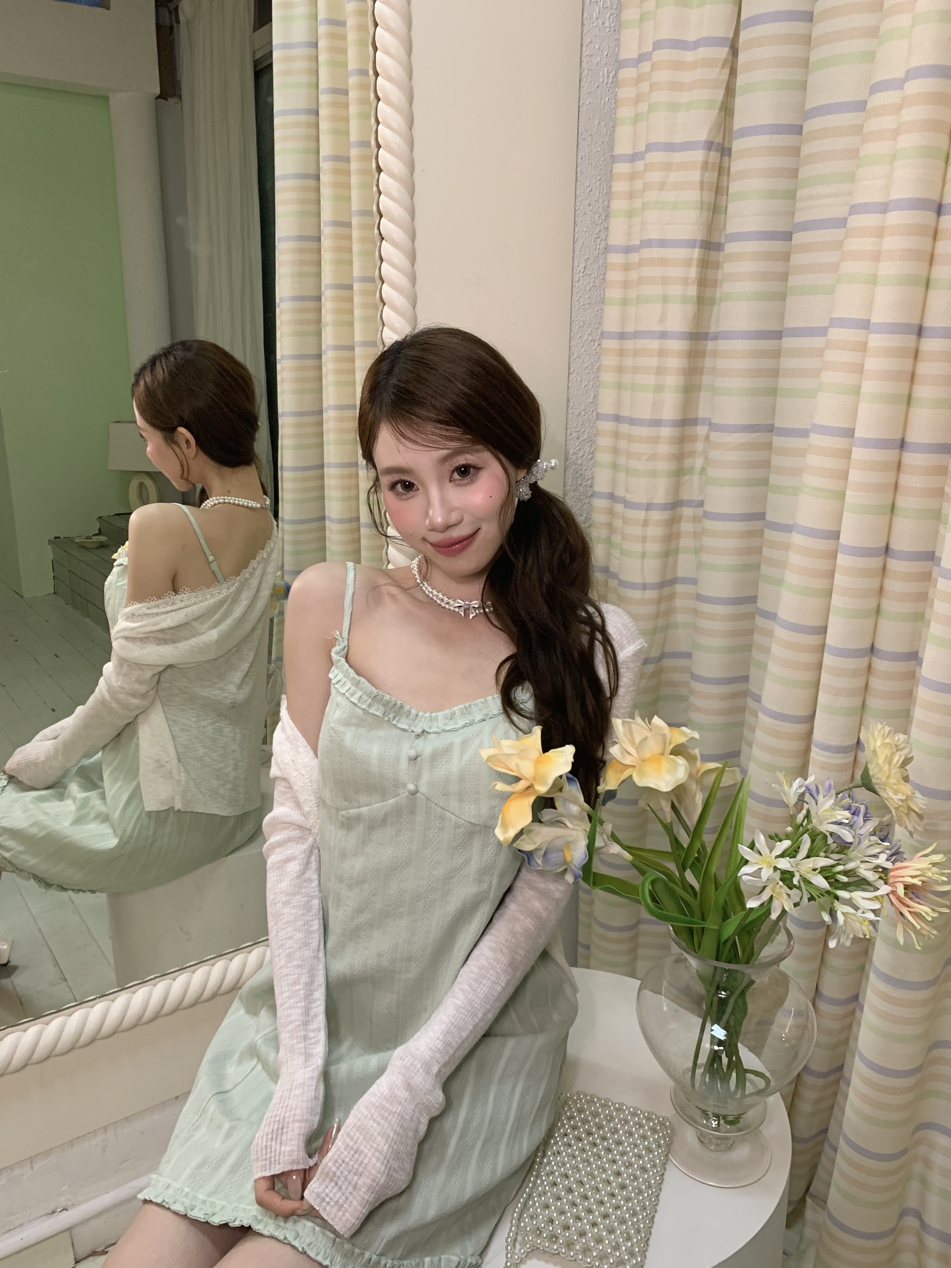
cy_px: 634
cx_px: 476
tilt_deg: -15.1
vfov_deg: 67.3
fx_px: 952
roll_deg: +0.2
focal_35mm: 26
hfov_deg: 53.1
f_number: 1.8
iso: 125
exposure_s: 1/60
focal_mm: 4.25
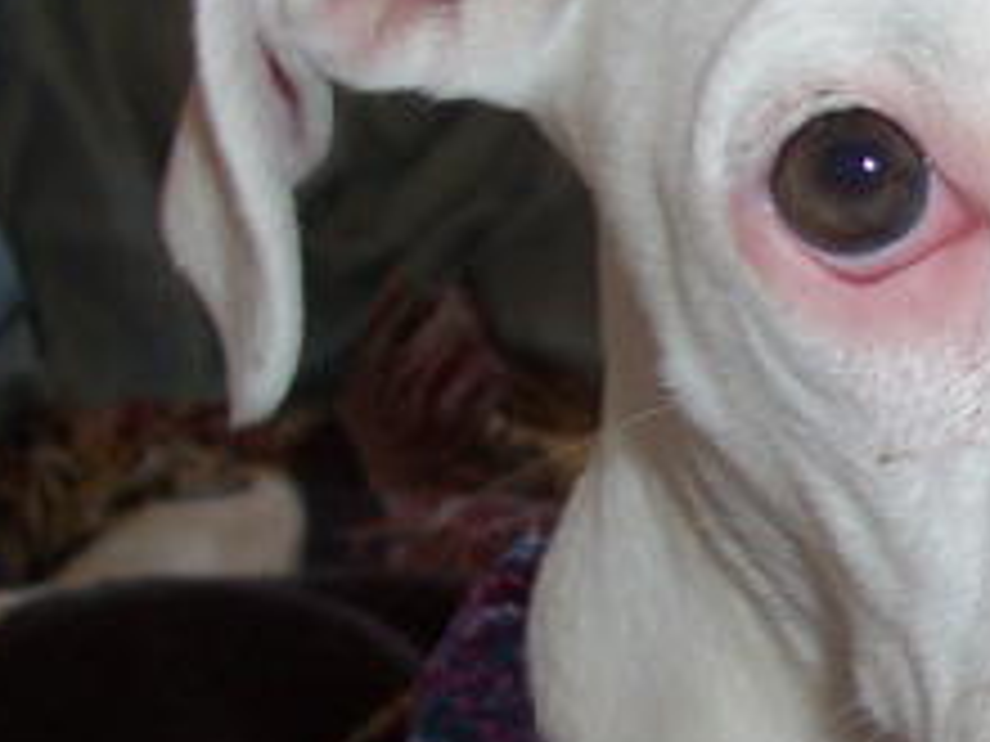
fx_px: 3832
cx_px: 1377
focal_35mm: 134
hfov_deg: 14.0
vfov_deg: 11.1
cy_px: 337
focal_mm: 7
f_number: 3
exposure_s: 1/60
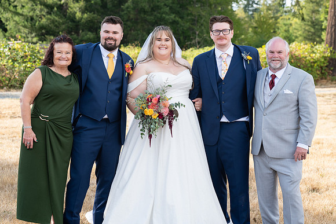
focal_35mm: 87
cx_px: 179
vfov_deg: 15.8
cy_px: 100
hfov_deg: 23.5
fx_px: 808
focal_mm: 78
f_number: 5
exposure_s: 1/320
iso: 250
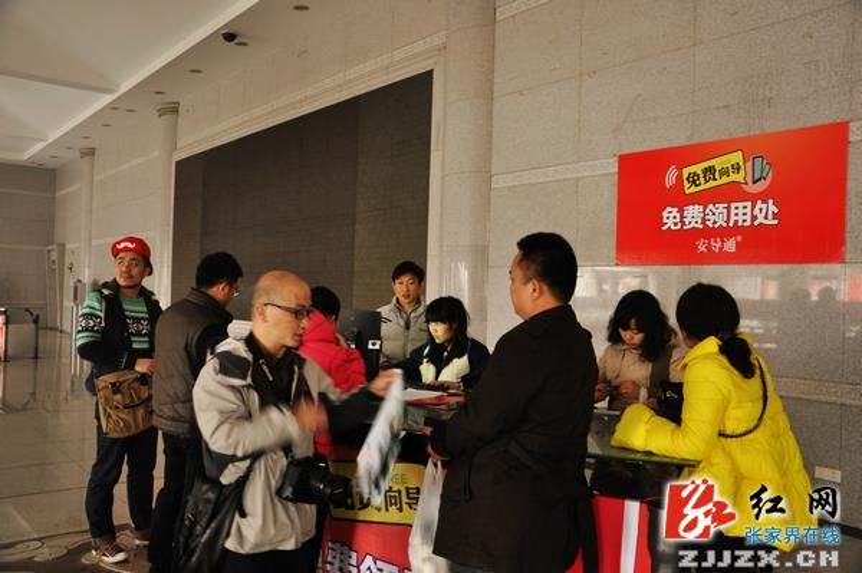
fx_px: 789
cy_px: 286
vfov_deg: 39.9
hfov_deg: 57.3
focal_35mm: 33
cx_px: 431
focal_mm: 22
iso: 800
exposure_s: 1/15
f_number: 3.8
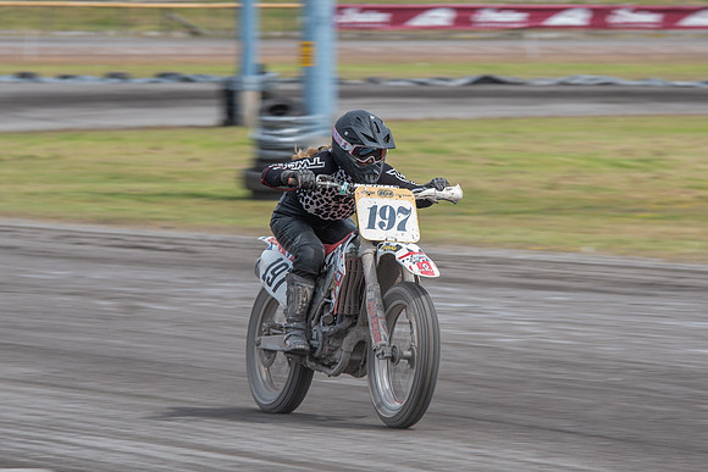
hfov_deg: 5.9
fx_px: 6888
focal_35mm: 350
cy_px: 190
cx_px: 403
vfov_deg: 3.9
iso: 200
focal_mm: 200
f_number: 8
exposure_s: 1/160
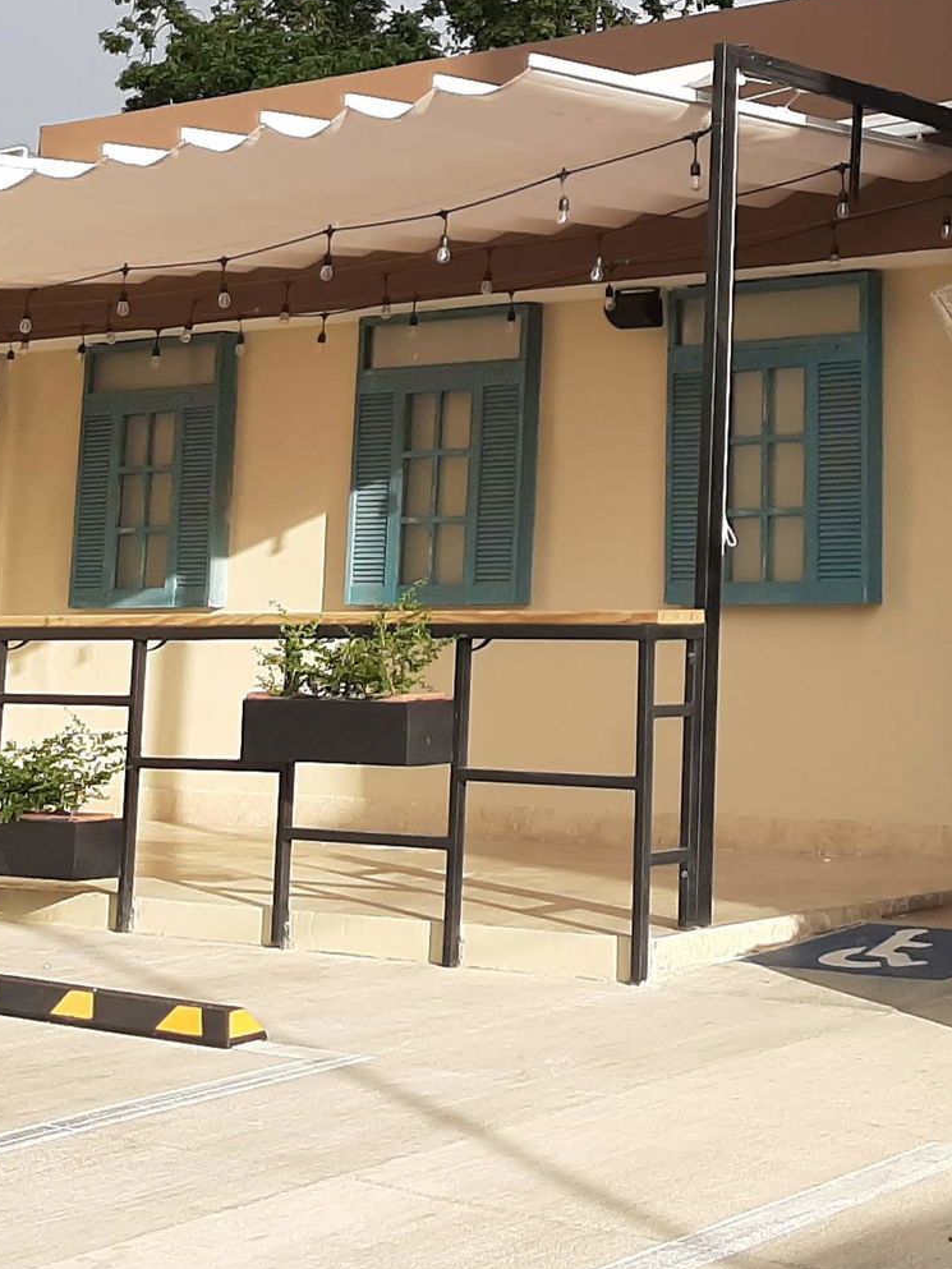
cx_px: 902
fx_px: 2456
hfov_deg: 21.3
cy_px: 128
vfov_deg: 27.9
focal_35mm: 67
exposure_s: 1/1435
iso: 40
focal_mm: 3.93
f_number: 1.7
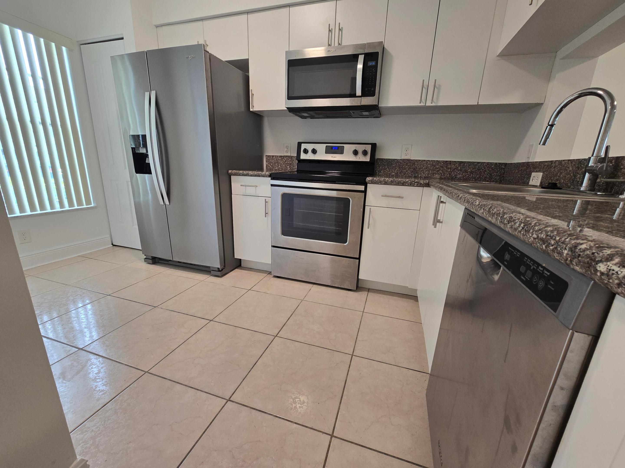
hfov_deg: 106.2
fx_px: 235
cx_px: 312
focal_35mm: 13
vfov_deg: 89.9
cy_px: 234
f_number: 2.2
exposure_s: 1/60
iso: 80
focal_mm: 2.2
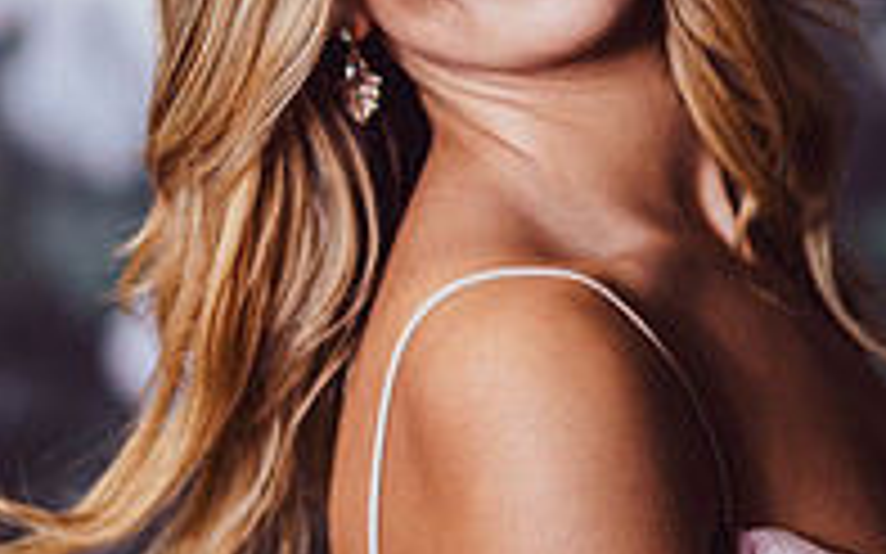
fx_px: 5914
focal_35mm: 245
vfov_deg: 5.4
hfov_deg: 8.6
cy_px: 284
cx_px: 526
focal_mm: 105
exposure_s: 1/200
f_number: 2
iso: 100
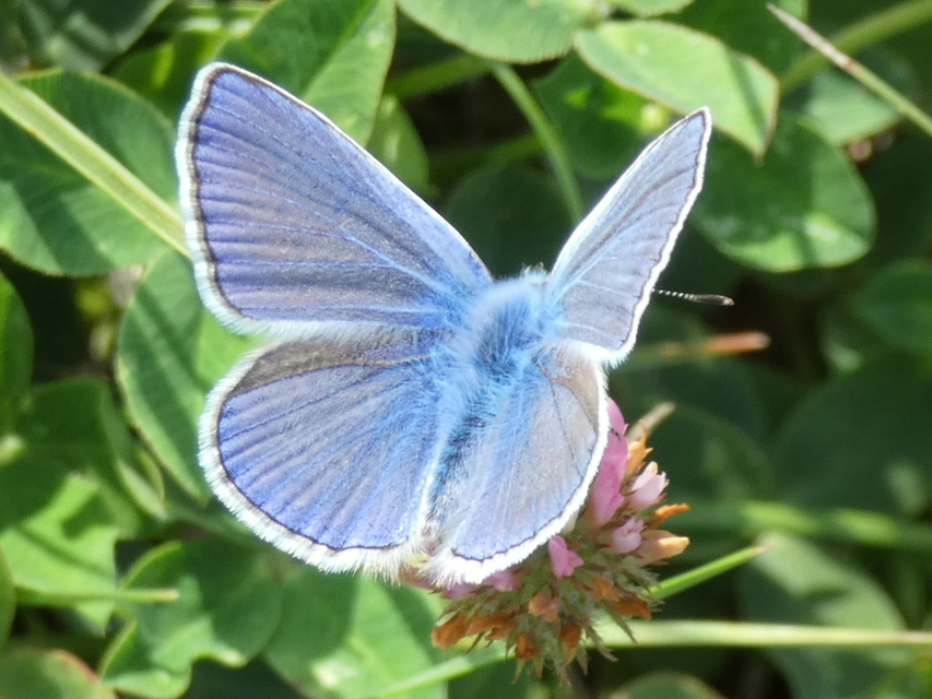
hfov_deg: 12.6
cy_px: 350
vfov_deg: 9.5
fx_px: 4228
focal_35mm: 157
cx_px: 466
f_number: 5.4
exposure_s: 1/80
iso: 100
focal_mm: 28.1
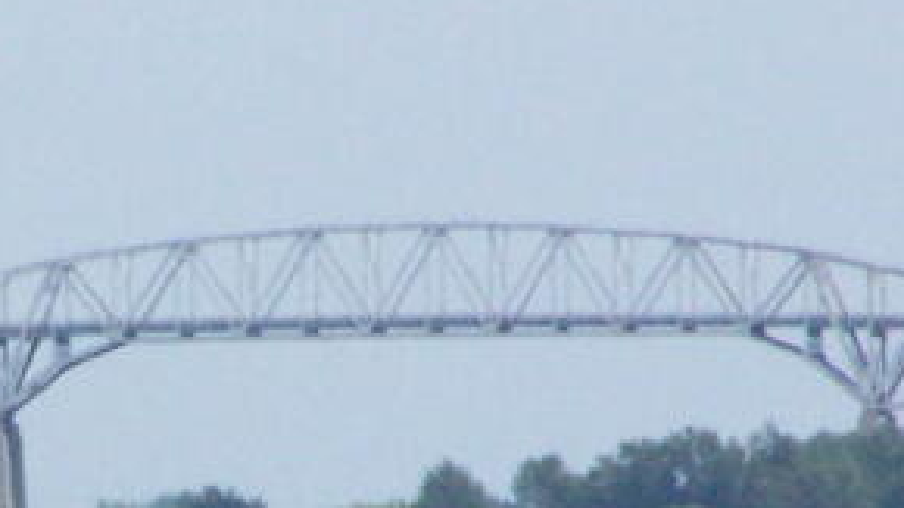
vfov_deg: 0.8
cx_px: 118
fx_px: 35062
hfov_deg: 1.5
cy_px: 511
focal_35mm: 1463
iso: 400
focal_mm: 63
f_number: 7.1
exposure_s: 1/1600
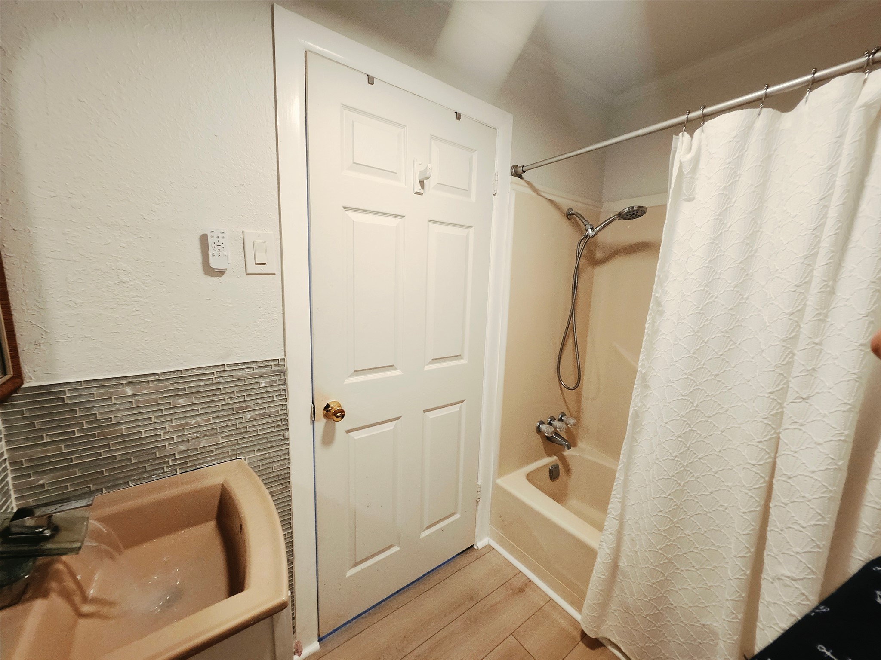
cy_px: 330
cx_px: 440
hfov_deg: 106.2
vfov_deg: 89.9
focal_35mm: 13
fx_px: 331
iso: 200
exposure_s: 1/60.2
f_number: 2.2
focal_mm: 1.74
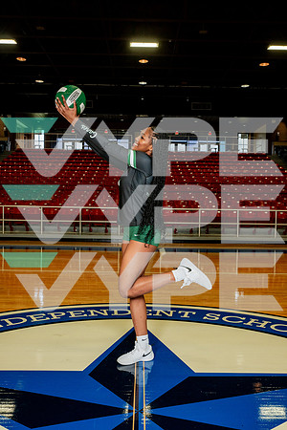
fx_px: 419
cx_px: 144
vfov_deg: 54.4
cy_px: 215
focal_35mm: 35
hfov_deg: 37.9
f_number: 7.1
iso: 800
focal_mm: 35
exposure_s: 1/200
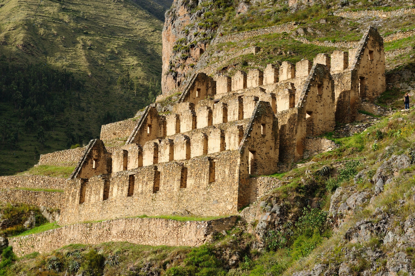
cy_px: 138
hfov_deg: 21.9
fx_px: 1071
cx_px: 208
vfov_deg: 14.7
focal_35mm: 93
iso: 200
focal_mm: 62
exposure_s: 1/100
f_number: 5.6
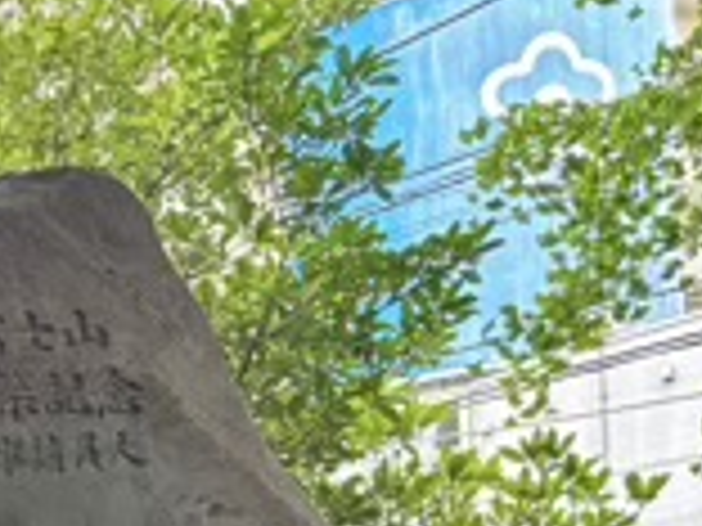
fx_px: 2373
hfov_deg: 13.9
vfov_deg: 11.4
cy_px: 1063
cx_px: -756
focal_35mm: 117
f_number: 1.6
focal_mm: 5.96
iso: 125
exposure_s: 1/121
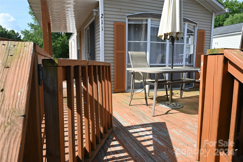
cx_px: 122
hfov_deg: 73.7
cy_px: 81
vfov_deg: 53.1
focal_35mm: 24
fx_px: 162
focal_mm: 24
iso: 100
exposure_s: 1/320
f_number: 6.3
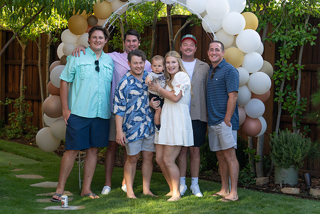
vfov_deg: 19.5
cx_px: 160
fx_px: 622
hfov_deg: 28.8
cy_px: 107
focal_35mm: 70
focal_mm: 70
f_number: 3.5
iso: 200
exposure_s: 1/320
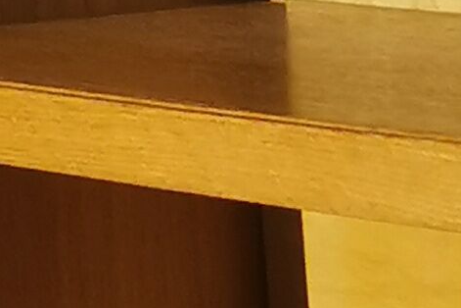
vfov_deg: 4.5
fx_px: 3816
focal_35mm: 298
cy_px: 609
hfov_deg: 6.7
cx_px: 853
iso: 125
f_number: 1.8
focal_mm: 5.58
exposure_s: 1/100
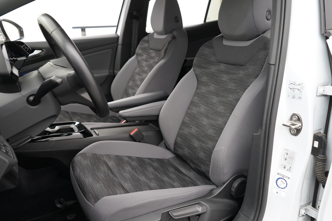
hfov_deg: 65.5
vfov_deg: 46.4
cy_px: 110
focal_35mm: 28
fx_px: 258
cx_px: 166
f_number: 3.5
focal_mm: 28
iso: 2000
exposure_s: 1/30
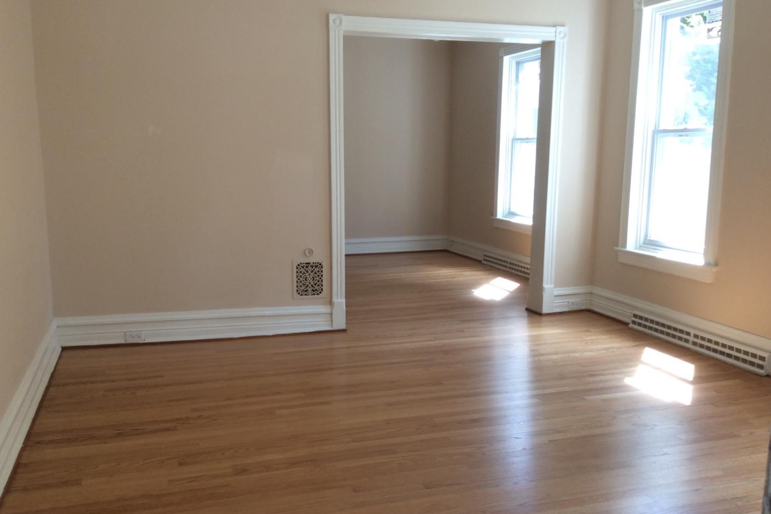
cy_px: 275
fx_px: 728
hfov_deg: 55.8
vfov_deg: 38.9
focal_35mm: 34
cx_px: 386
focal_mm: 3.3
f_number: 2.4
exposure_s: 1/40
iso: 32
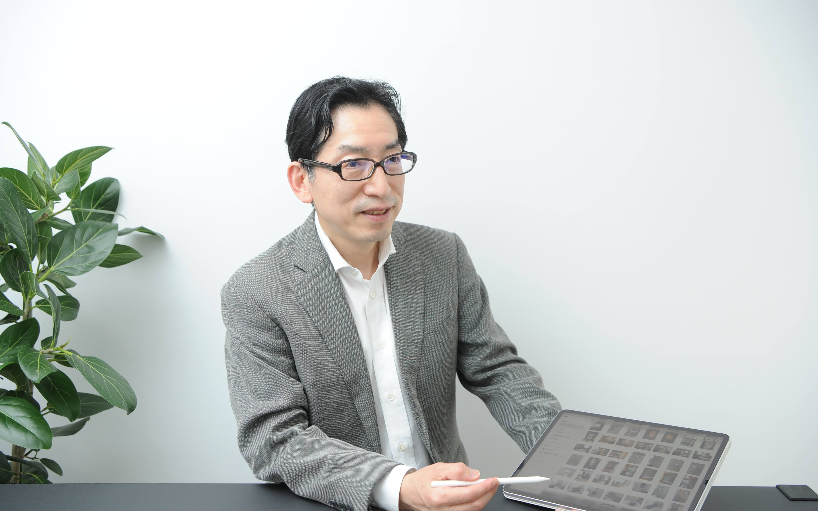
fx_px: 847
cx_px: 411
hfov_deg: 51.5
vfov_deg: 33.6
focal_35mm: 38
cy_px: 274
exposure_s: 1/100
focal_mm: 36
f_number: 4.5
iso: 1000
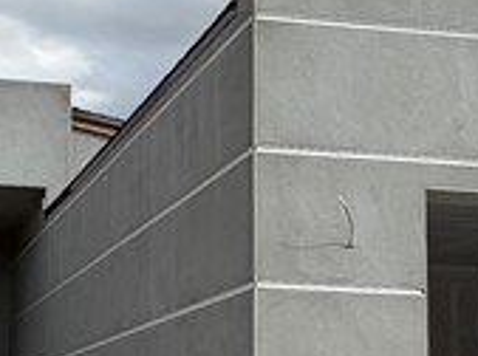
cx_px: 42
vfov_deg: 17.0
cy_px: 325
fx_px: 1171
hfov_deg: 22.5
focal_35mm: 85
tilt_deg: +6.3
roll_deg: -1.3
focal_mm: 2.22
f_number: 2.2
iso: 20
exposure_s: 1/1189
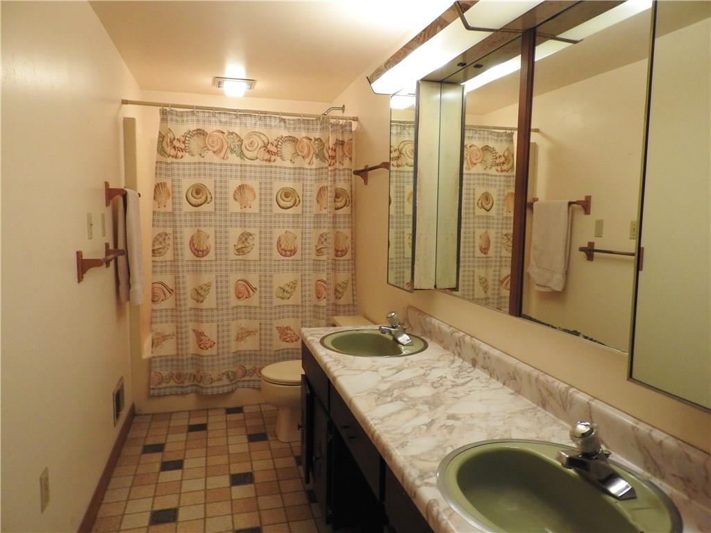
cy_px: 266
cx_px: 356
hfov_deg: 71.6
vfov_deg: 56.8
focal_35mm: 24
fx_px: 493
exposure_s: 1/30
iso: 400
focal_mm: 4.3
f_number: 3.3
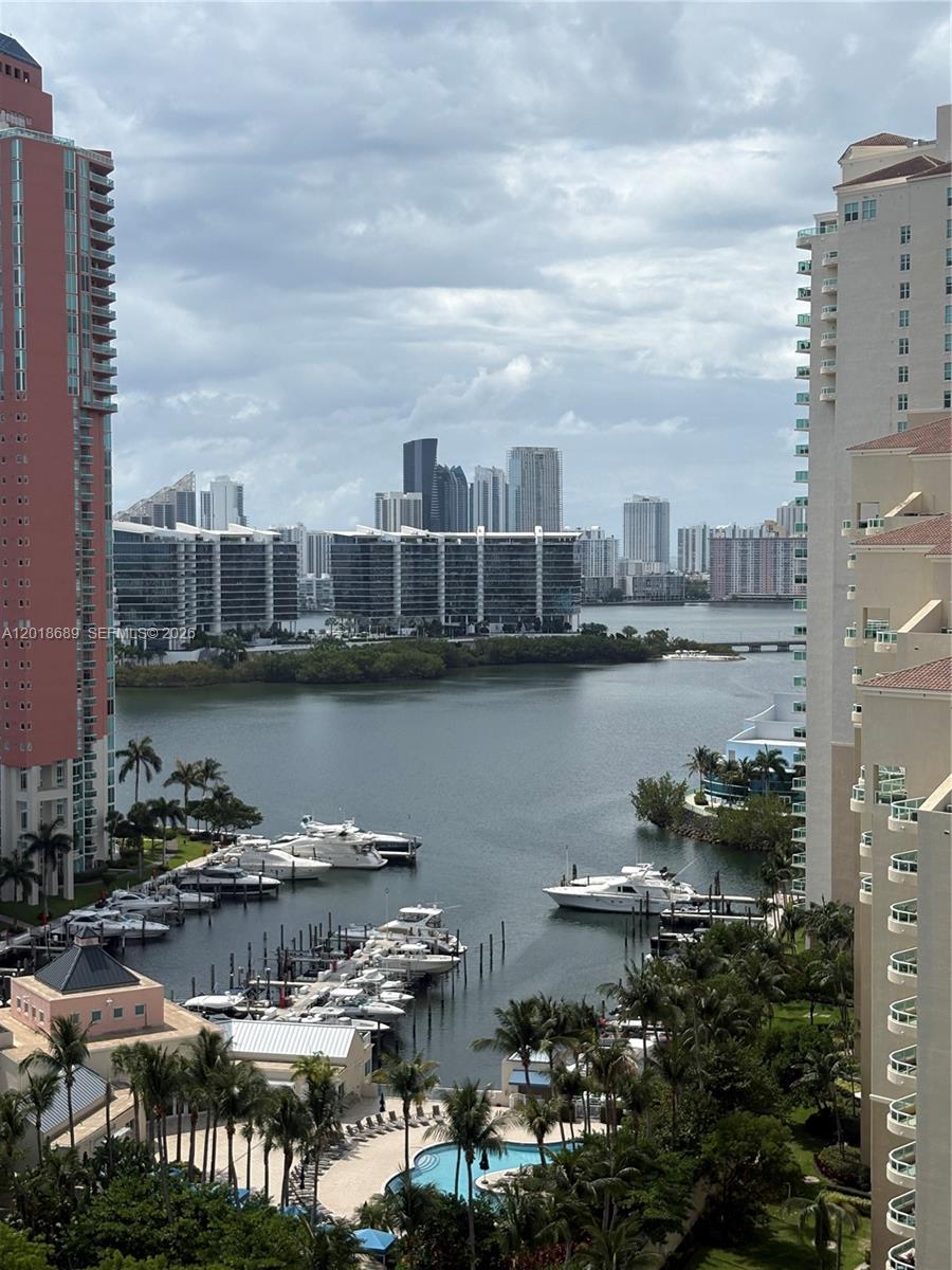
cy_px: 635
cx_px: 476
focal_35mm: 52
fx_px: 1907
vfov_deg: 36.8
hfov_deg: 28.0
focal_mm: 5.96
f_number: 1.6
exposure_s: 1/4630
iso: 32
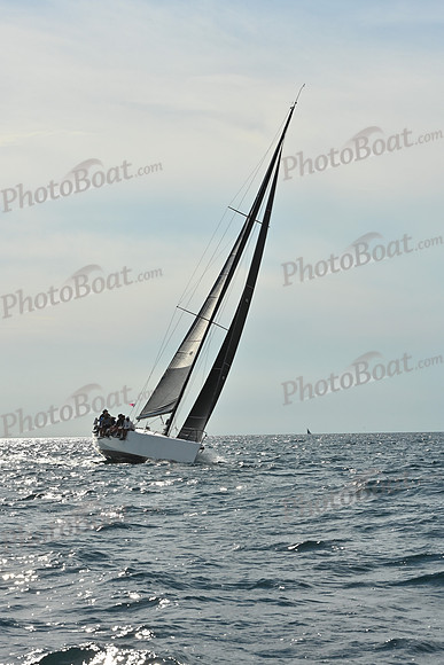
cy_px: 332
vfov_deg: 20.8
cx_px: 222
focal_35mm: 98
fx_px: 1812
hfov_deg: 14.0
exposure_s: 1/1000
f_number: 16
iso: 320
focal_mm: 98
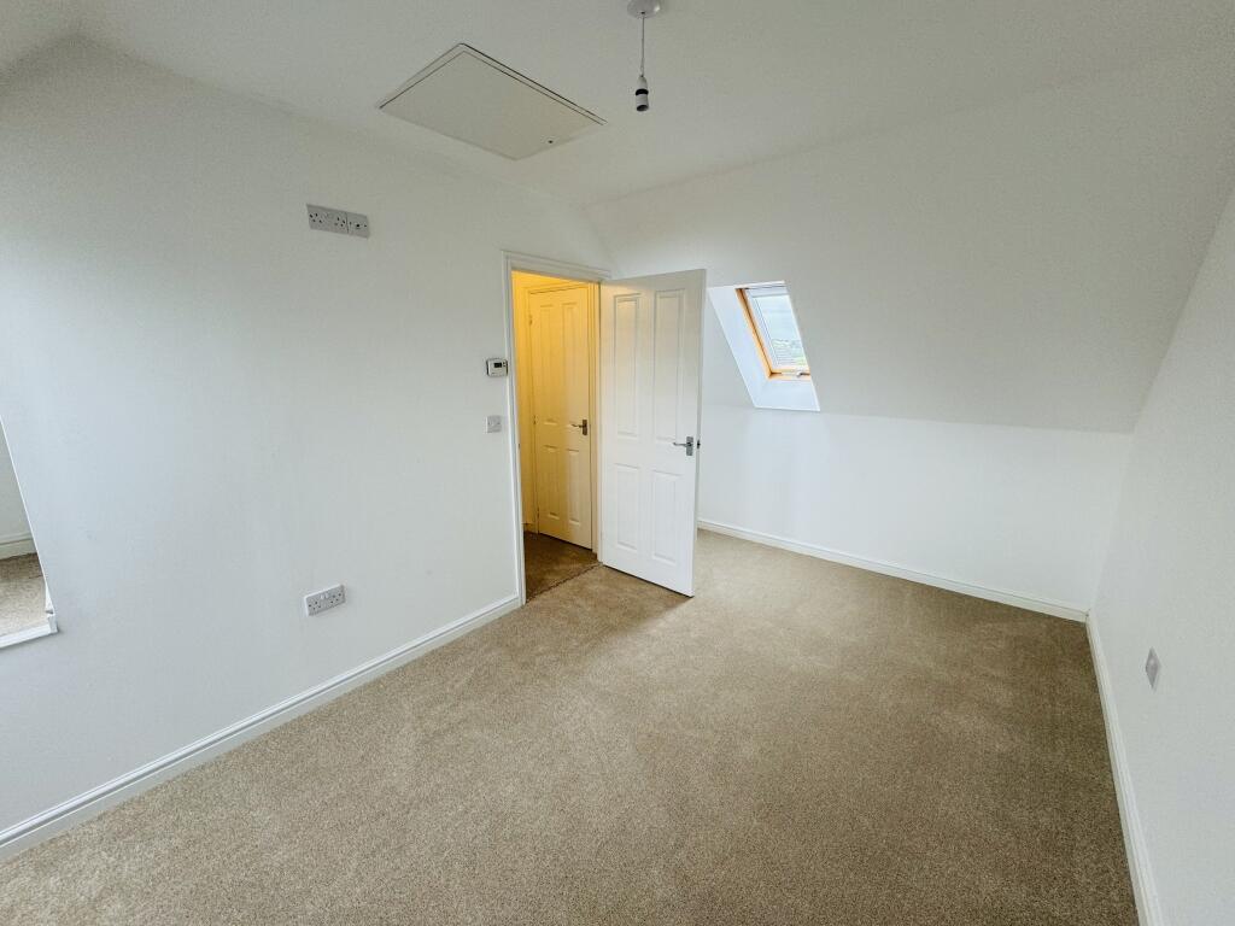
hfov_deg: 102.1
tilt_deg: -12.7
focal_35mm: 14
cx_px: 618
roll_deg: +0.2
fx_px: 499
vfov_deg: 85.7
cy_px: 463
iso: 125
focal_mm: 2.22
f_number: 2.2
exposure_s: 1/100
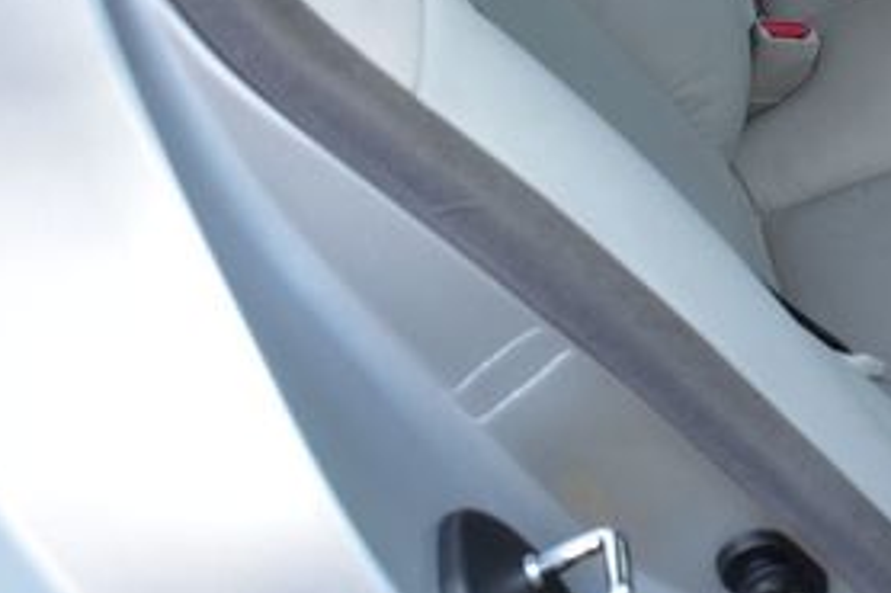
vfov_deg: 19.5
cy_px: 96
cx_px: 904
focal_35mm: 69
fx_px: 1707
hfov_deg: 27.5
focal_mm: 20
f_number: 8
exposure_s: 1/50
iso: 400
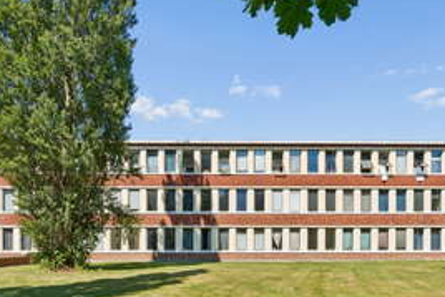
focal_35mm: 26
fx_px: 319
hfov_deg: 69.8
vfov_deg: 49.7
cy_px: 174
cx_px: 218
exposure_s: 1/100
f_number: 8
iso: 200
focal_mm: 11
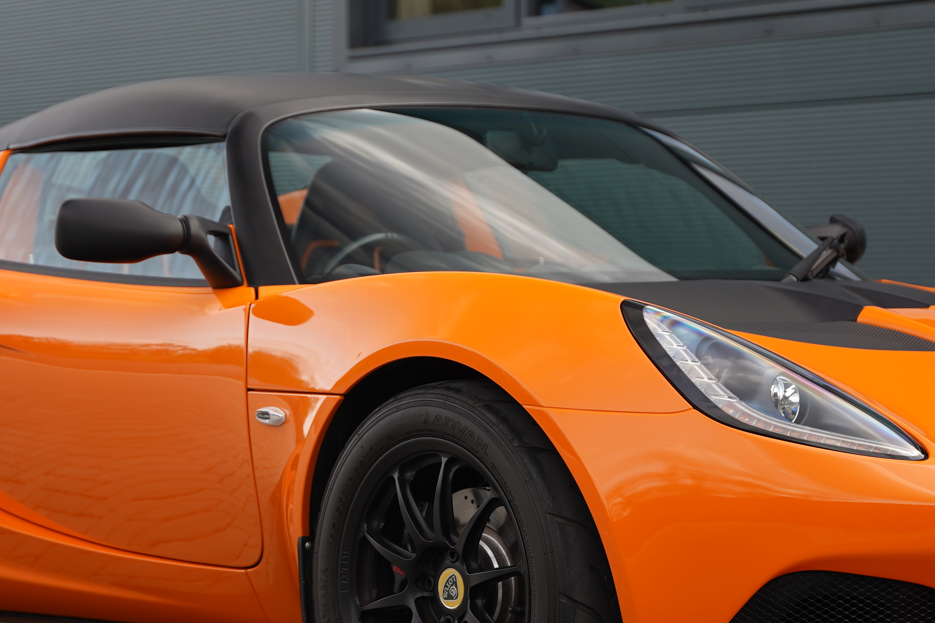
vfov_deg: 11.4
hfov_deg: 17.1
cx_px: 516
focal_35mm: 120
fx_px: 3117
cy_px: 370
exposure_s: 1/125
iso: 50
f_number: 2.8
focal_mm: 53.9
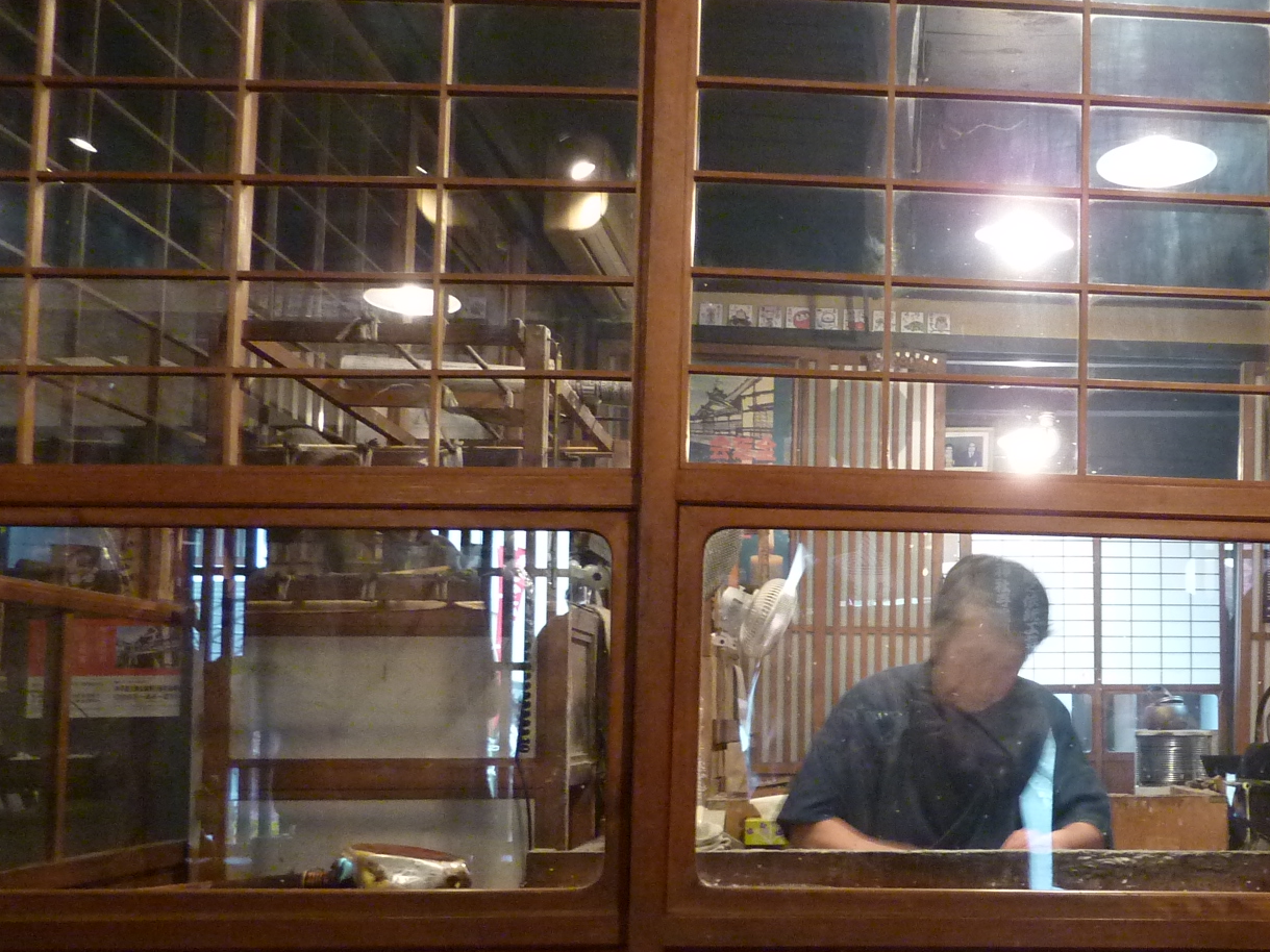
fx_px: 1541
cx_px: 1017
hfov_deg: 42.8
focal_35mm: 42
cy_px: 613
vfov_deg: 34.1
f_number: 3.3
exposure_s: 1/8
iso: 400
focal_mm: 4.1
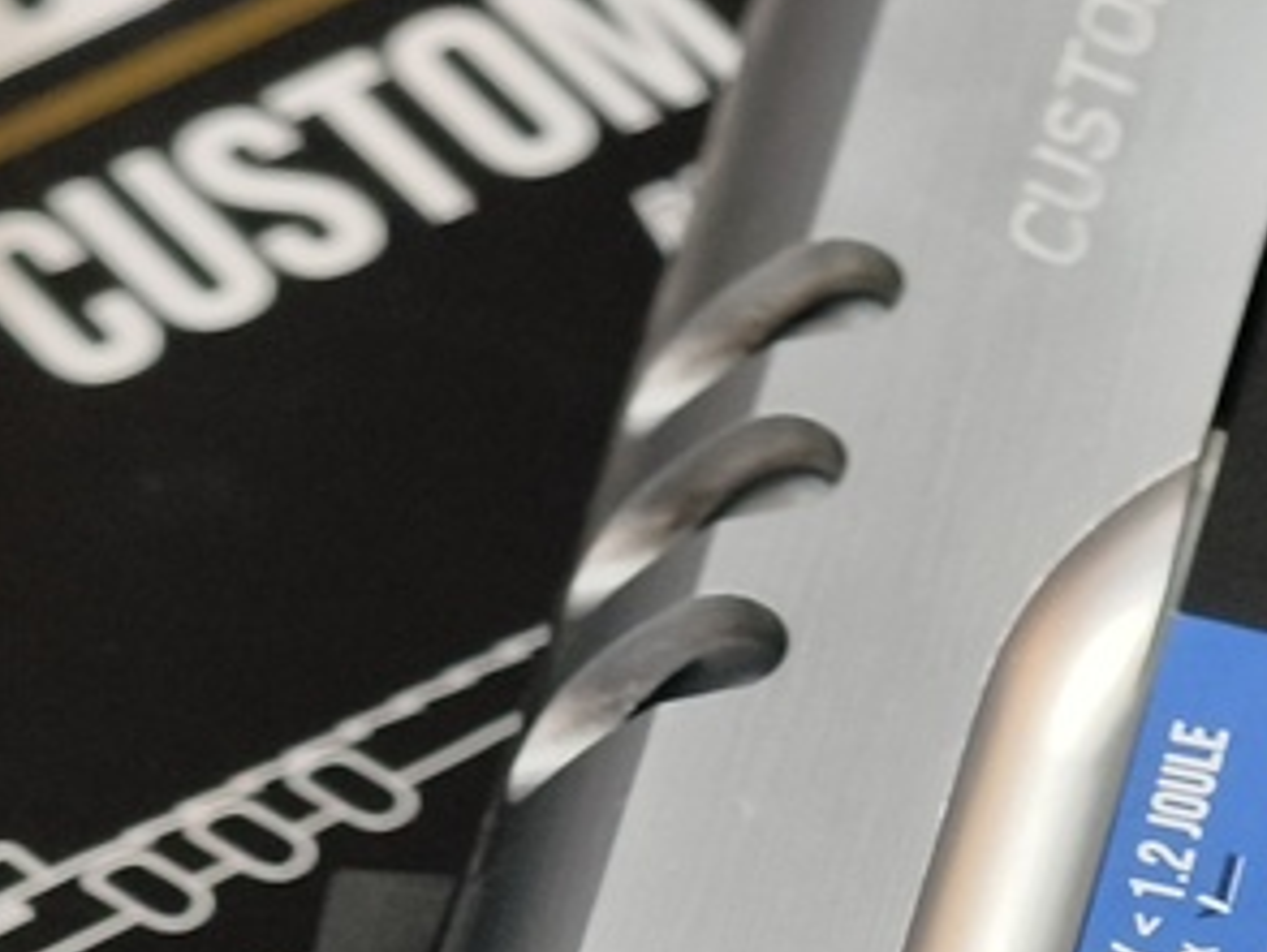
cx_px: 272
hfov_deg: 5.7
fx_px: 12711
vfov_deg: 4.3
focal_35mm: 347
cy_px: 1232
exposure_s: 1/24
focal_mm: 22.48
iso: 832
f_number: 2.67
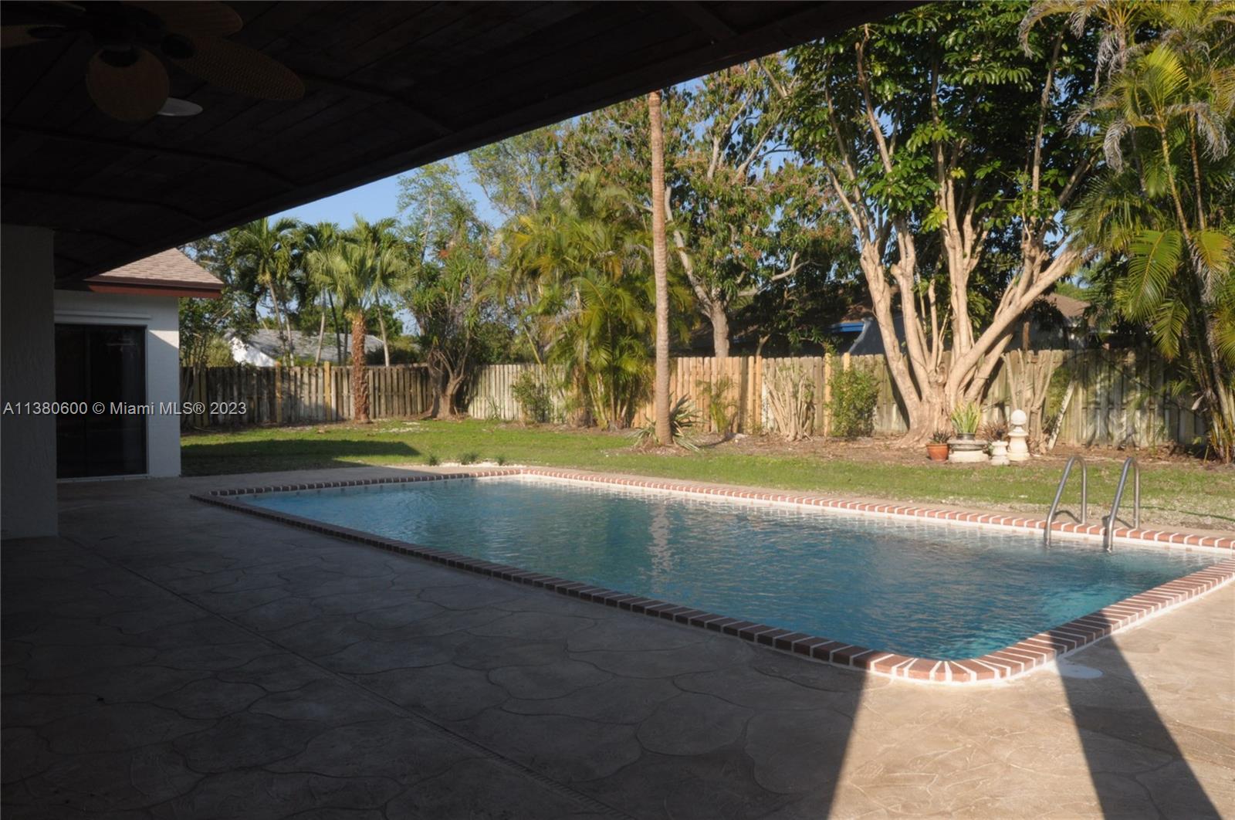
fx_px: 925
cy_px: 410
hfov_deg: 67.5
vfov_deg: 47.8
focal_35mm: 27
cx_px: 618
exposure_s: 1/125
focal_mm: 18
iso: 500
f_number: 22
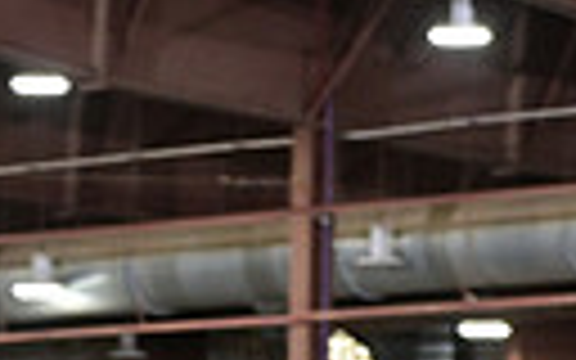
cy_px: 830
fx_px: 6232
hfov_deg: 5.2
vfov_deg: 3.3
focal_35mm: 397
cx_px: -486
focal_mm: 86
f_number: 4
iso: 2000
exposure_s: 1/250
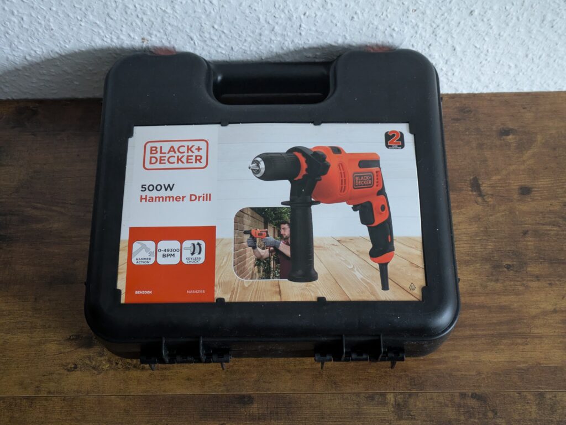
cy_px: 212
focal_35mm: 51
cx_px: 283
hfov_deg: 37.5
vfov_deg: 28.6
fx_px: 834
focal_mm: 5.43
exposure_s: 1/25
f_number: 1.89
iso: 537
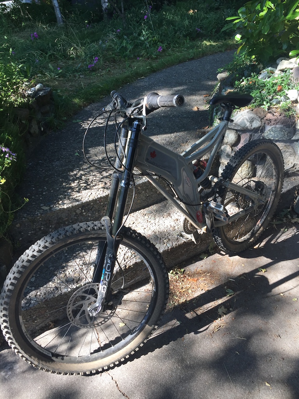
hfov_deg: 48.2
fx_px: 334
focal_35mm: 29
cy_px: 200
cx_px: 150
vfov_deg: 61.7
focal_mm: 4.15
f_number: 2.2
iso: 32
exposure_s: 1/201
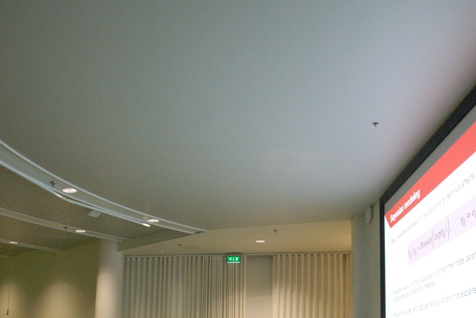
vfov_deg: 32.1
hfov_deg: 49.8
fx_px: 513
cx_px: 238
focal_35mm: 39
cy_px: 307
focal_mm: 17
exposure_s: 1/125
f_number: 4
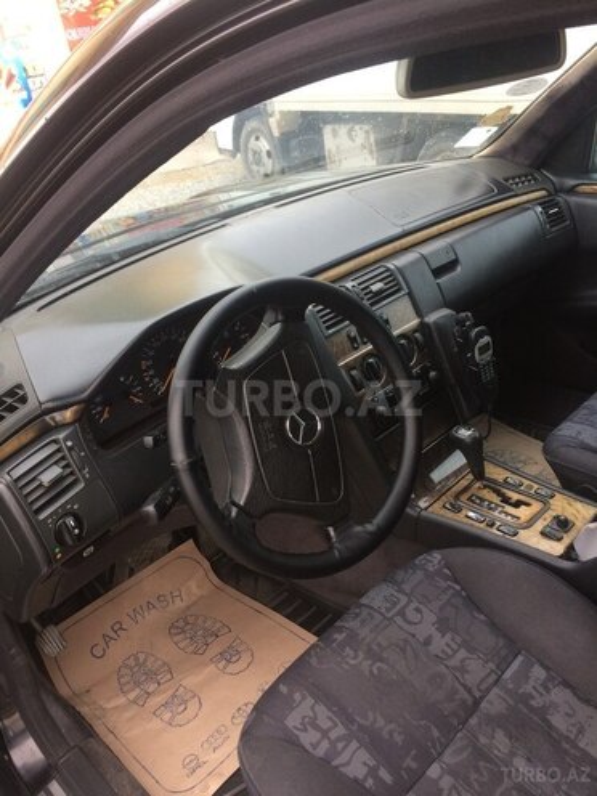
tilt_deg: -31.3
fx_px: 667
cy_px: 398
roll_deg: +11.2
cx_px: 298
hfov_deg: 48.2
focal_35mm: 29
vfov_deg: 61.7
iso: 40
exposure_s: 1/100
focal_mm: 4.15
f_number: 2.2
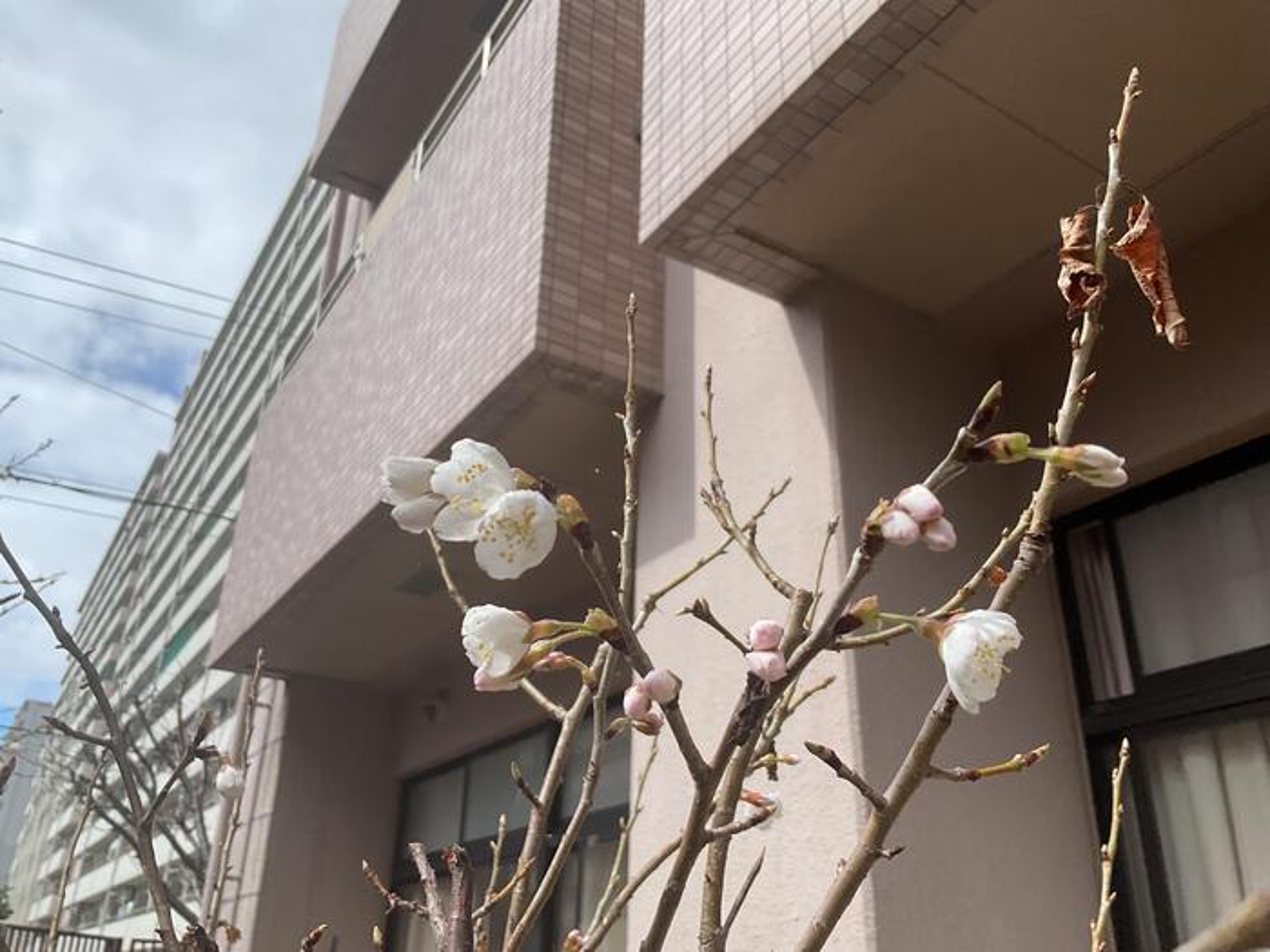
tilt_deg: +26.7
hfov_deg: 61.7
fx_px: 1064
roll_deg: +0.4
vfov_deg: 48.2
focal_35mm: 29
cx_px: 635
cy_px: 476
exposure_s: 1/1195
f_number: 1.8
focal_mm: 3
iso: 16
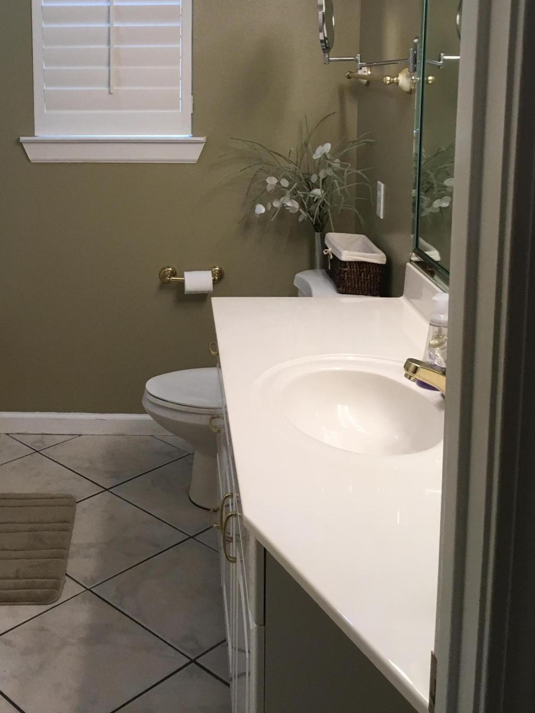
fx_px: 886
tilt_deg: -8.4
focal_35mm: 43
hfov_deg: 33.1
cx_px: 148
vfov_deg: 42.7
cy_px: 191
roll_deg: +0.2
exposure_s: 1/30
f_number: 2.2
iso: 40
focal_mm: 4.15
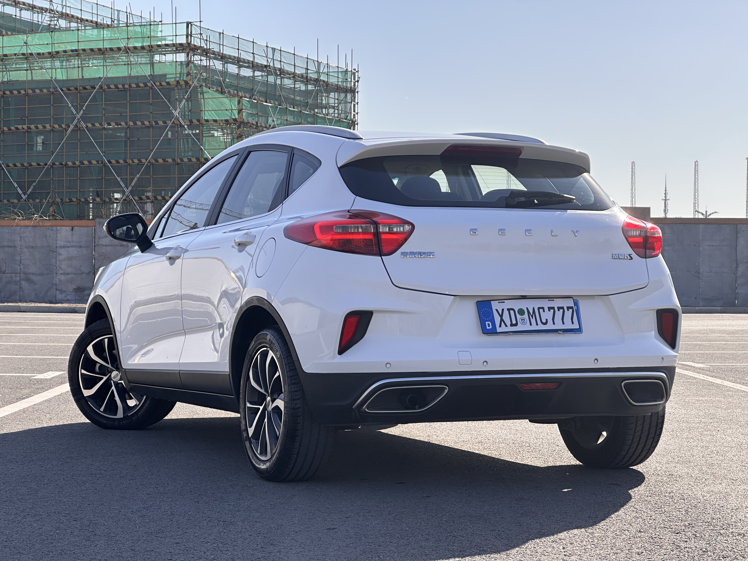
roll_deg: -0.6
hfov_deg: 25.3
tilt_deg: +0.9
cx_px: 374
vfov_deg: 19.1
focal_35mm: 77
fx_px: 1664
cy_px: 280
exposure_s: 1/847
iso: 32
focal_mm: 9
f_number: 2.8
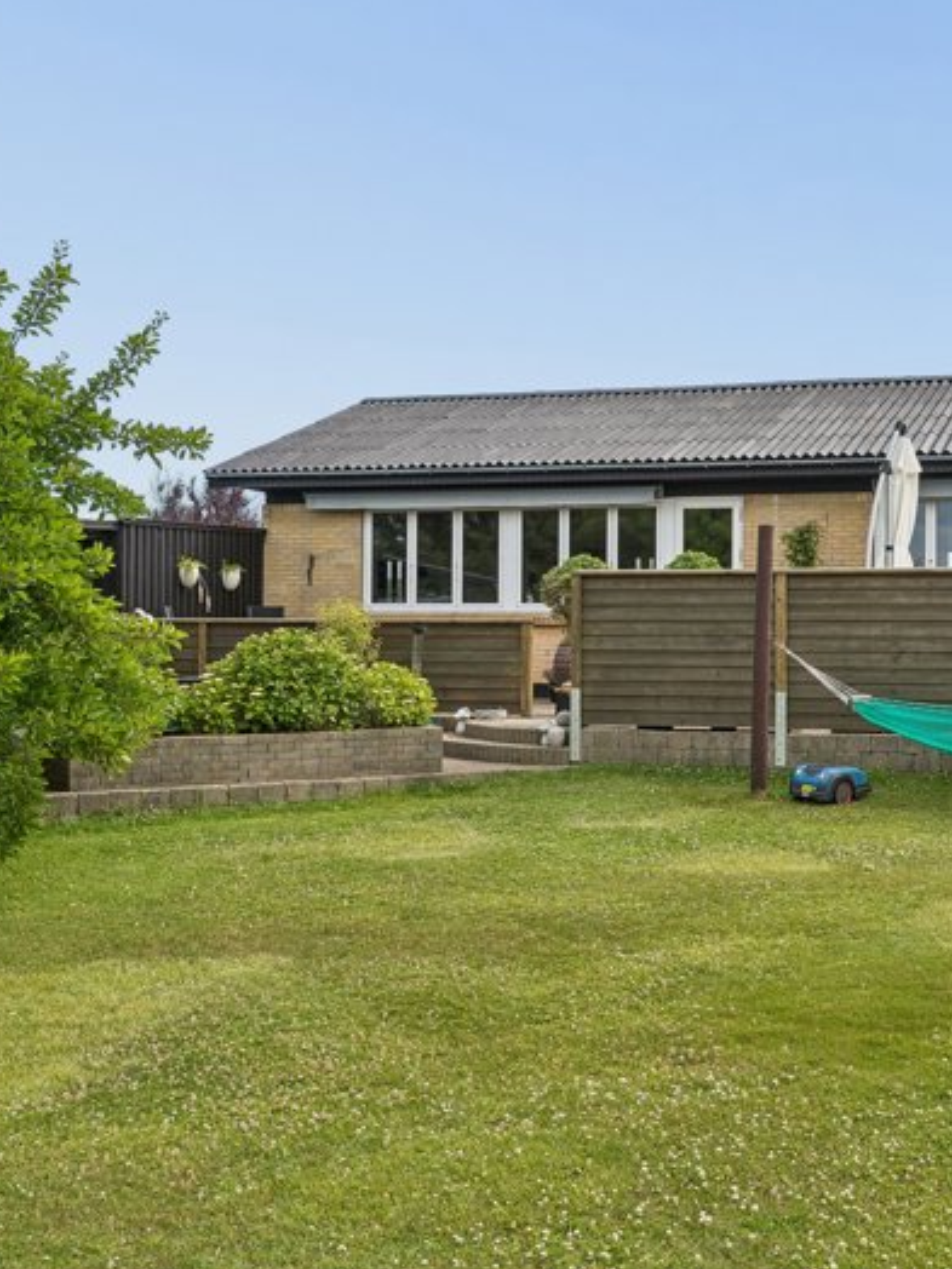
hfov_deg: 32.3
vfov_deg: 42.9
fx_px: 1613
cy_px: 633
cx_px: 700
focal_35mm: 44
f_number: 8
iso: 100
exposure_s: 1/200
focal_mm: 20
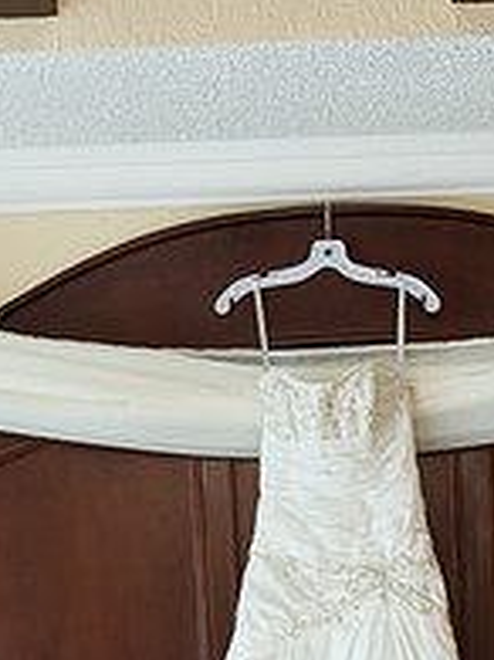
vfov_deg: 23.0
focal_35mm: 80
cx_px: 381
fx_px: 1524
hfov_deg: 18.3
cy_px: 724
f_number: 3.2
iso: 1600
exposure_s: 1/125
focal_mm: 36
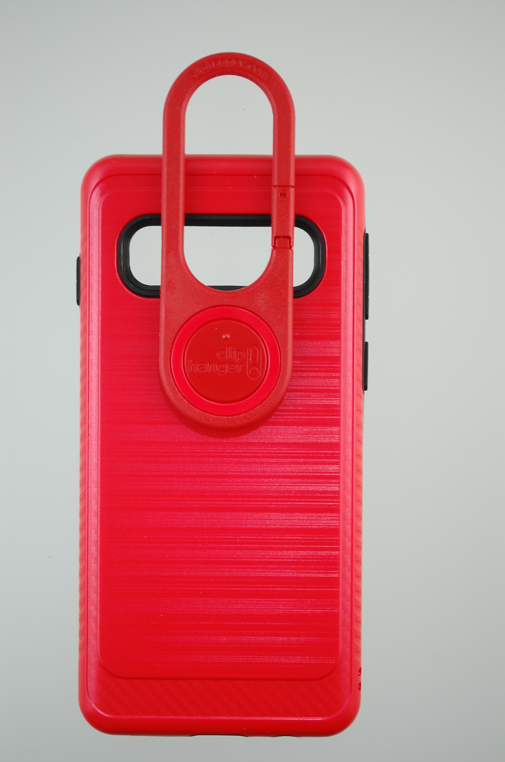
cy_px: 381
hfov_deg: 22.5
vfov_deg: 33.5
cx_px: 252
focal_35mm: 60
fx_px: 1267
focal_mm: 40
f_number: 5.3
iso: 450
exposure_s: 1/30
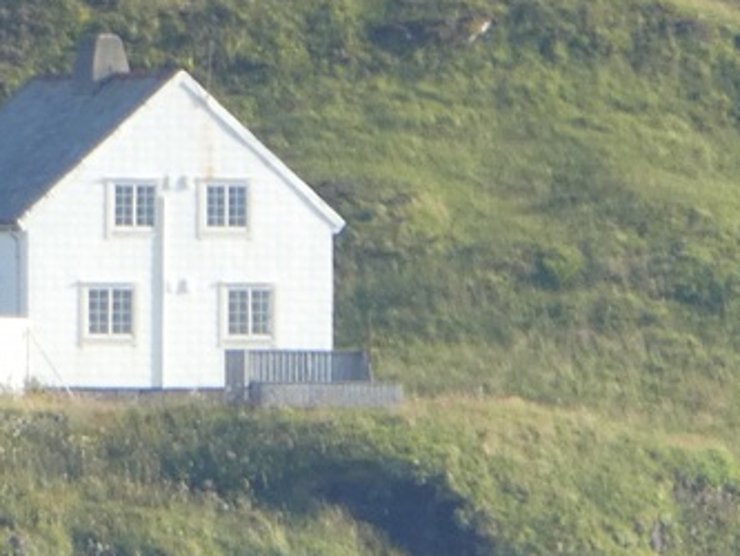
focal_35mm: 3202
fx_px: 68475
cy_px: 530
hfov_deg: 0.6
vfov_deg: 0.5
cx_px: -270
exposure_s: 1/125
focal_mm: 129
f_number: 6.4
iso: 100
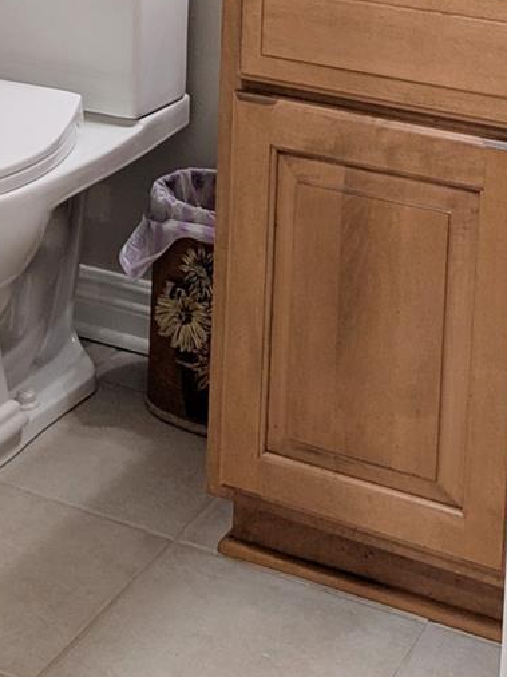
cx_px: 154
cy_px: -187
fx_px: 1603
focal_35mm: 82
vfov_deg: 21.7
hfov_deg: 17.9
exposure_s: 1/24
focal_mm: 4.38
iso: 77
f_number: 1.73
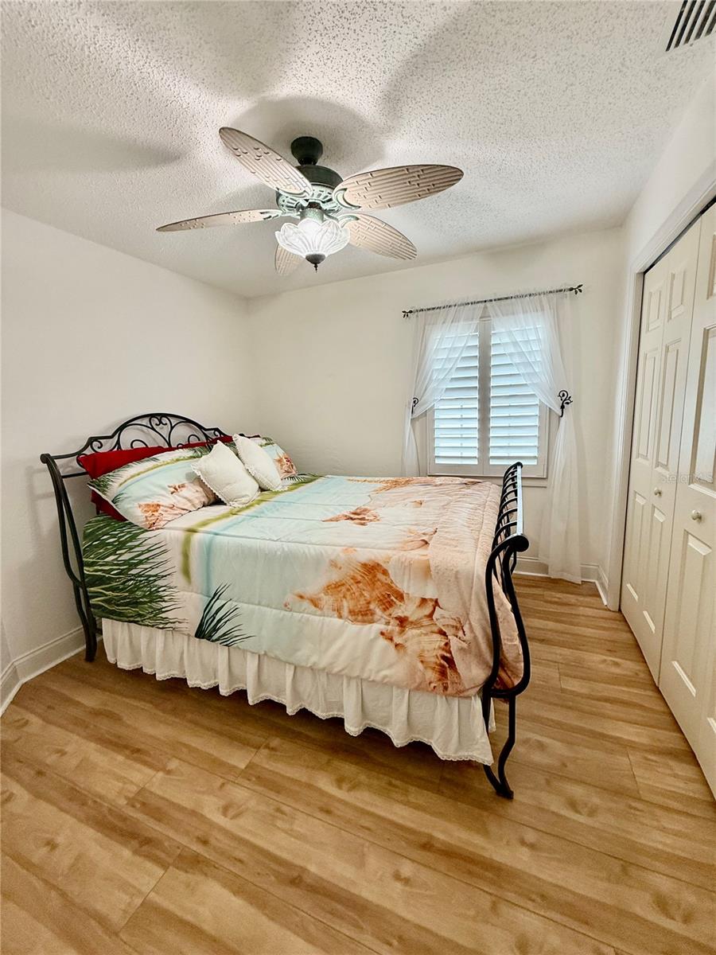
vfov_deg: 102.1
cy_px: 478
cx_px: 358
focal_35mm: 14
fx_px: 386
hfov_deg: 85.7
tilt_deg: -7.8
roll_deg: +2.2
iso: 125
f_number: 2.2
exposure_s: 1/120
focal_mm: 2.22
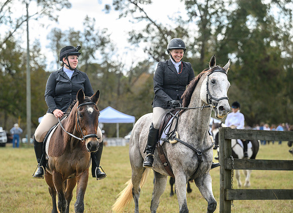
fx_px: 930
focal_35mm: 111
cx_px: 134
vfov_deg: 13.0
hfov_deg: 17.9
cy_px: 106
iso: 640
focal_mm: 105
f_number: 3.5
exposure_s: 1/1000
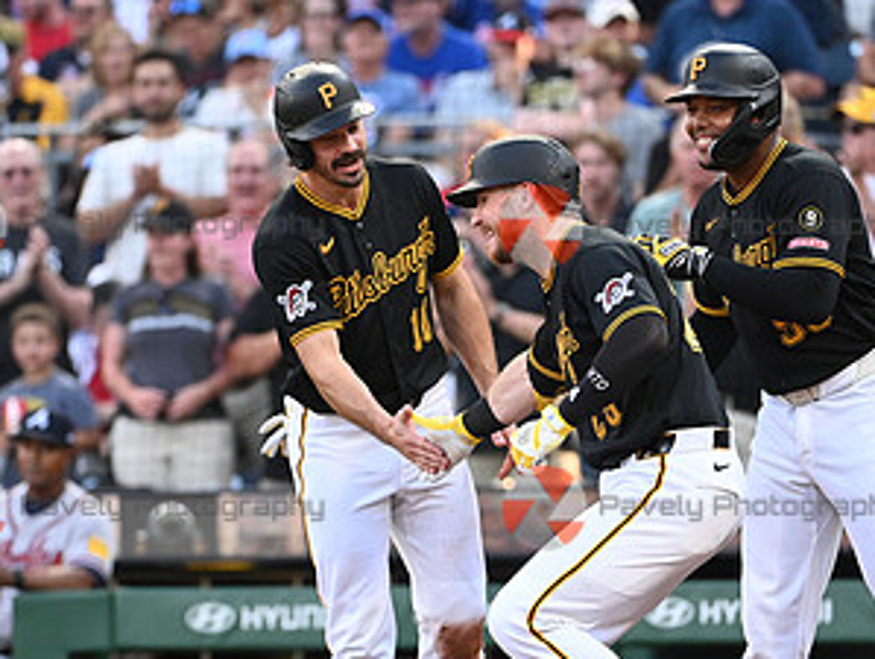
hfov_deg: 3.4
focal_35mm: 577
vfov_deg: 2.6
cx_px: 436
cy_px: 410
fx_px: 14603
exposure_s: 1/1600
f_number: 4
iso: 2500
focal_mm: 310
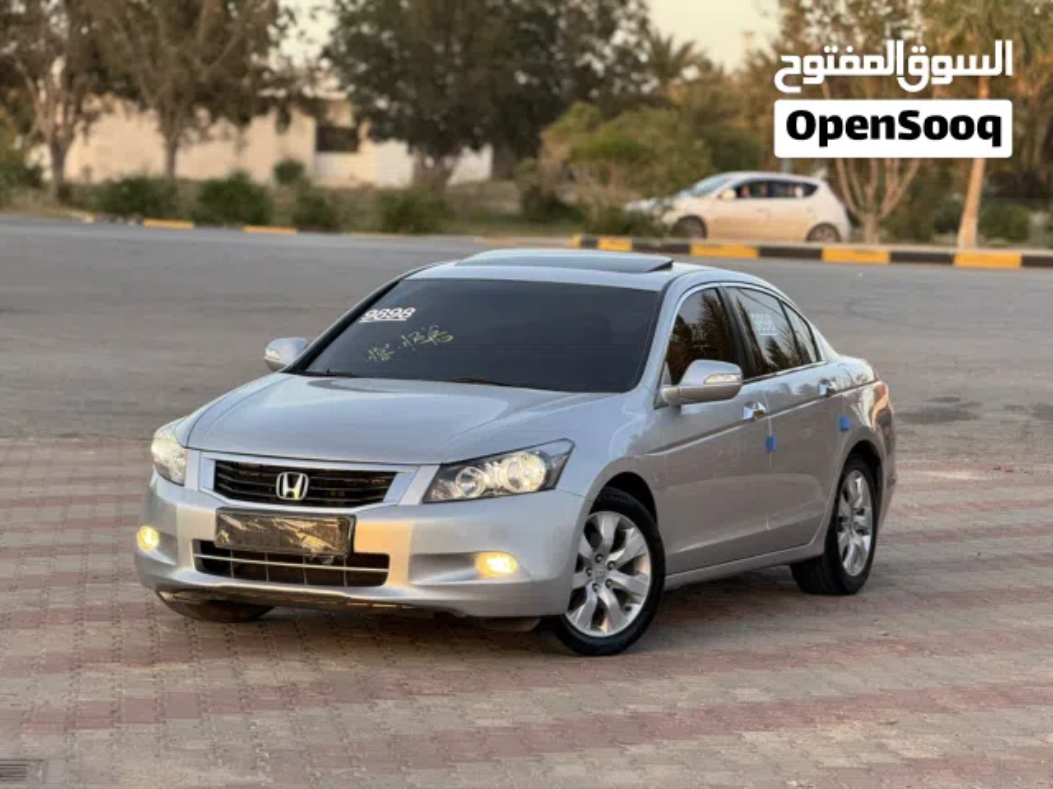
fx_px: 3650
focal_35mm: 120
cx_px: 526
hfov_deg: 16.4
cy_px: 394
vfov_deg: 12.3
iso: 50
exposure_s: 1/99
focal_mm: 15.66
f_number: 2.8
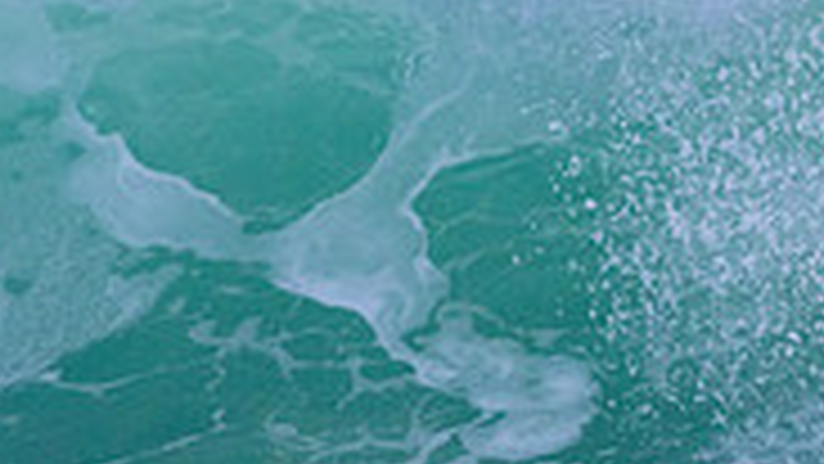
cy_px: -122
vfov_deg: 0.6
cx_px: 883
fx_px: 43421
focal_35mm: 1987
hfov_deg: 1.1
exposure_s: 1/2500
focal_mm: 400
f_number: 5.6
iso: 800
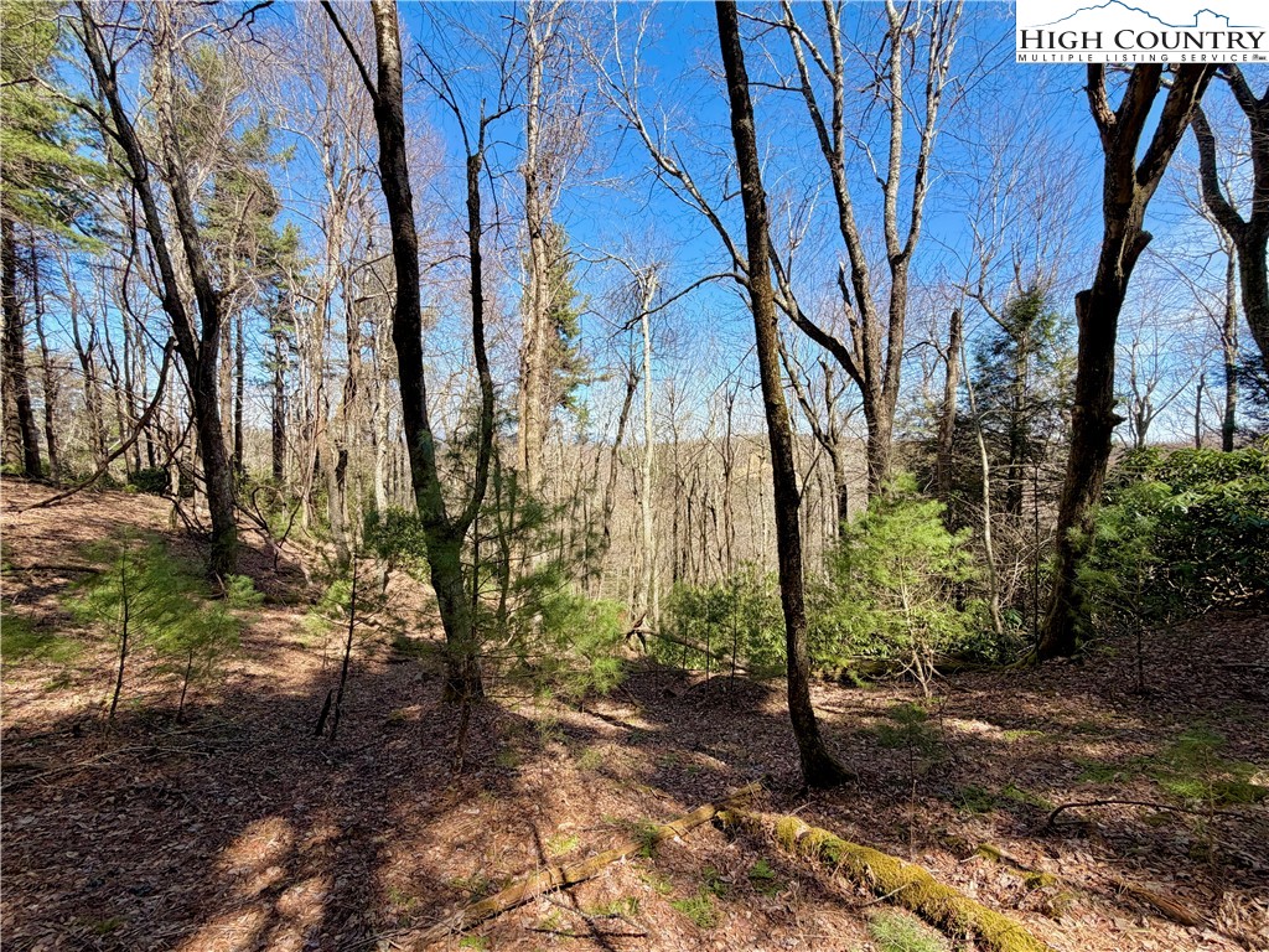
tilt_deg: -4.3
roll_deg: -1.0
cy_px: 476
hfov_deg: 102.1
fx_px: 513
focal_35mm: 14
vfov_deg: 85.7
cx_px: 634
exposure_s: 1/502
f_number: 2.2
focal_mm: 2.22
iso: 40
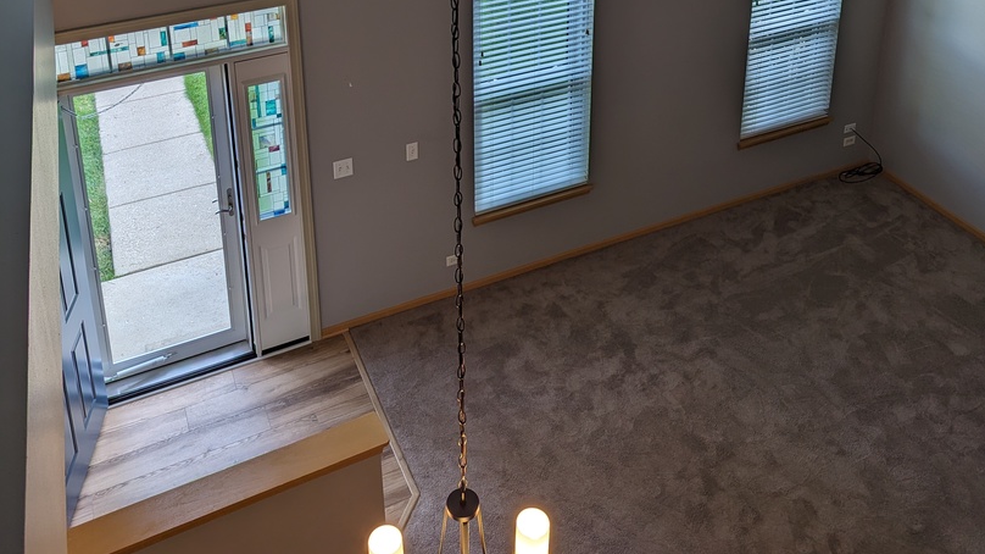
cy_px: -76
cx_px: 494
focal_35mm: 35
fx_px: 914
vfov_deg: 29.8
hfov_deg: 56.6
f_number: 1.85
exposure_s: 1/130
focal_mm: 6.81
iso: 33
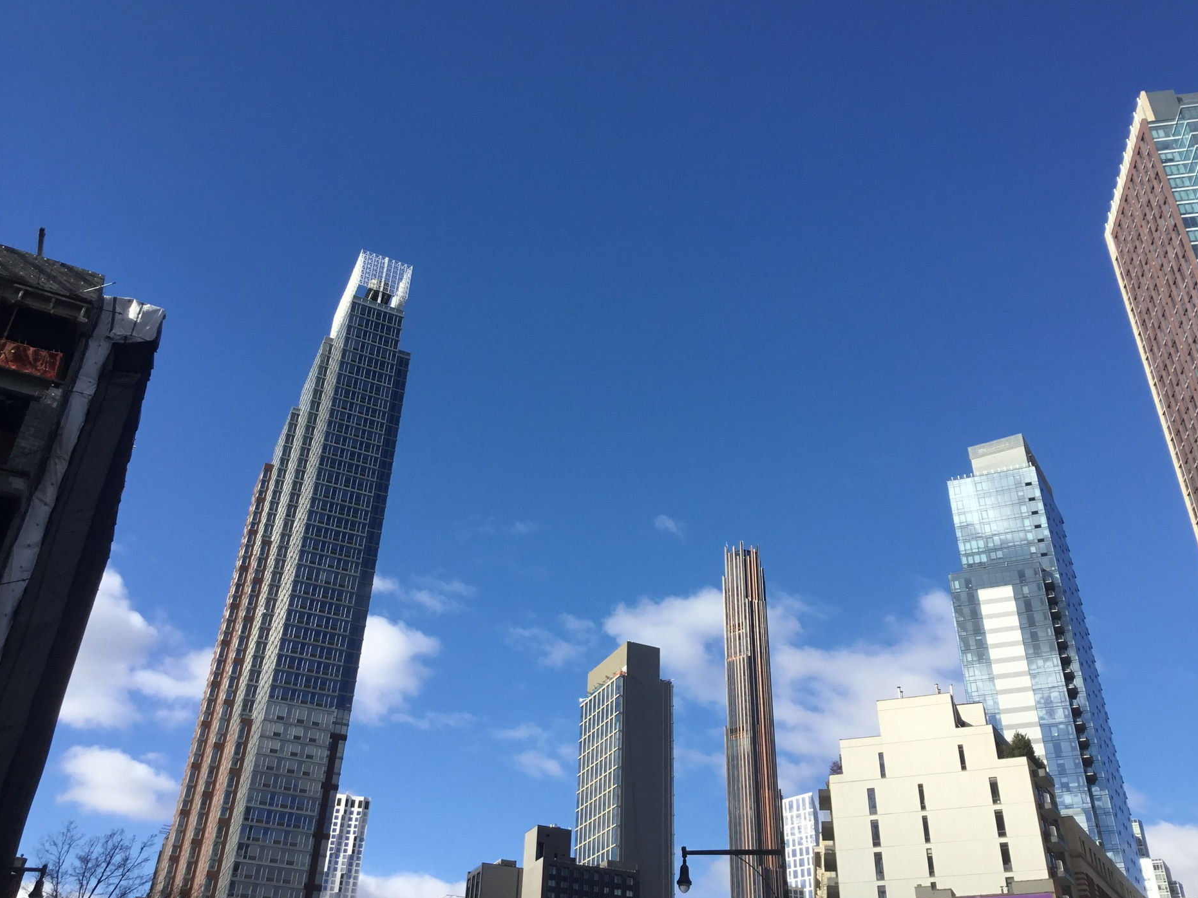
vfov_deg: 44.2
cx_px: 616
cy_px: 447
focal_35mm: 32
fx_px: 1107
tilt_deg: +34.8
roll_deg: -1.5
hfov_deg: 56.8
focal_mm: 3.3
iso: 25
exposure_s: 1/1164
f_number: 2.4
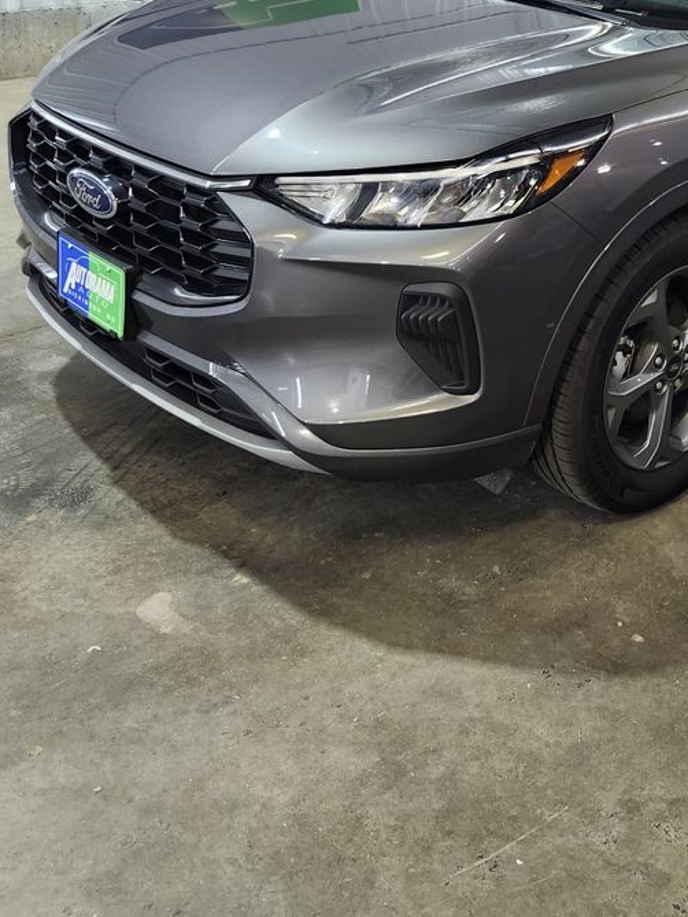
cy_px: 154
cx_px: 562
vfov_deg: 40.7
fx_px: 1166
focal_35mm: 44
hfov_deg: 31.9
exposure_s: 1/120
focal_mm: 5.54
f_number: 1.8
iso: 160
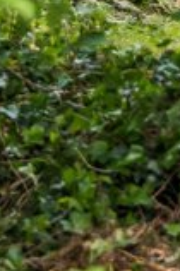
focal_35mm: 425
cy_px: -455
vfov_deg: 4.7
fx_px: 3194
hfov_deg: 3.2
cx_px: 50
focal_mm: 56
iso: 160
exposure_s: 1/200
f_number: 2.8
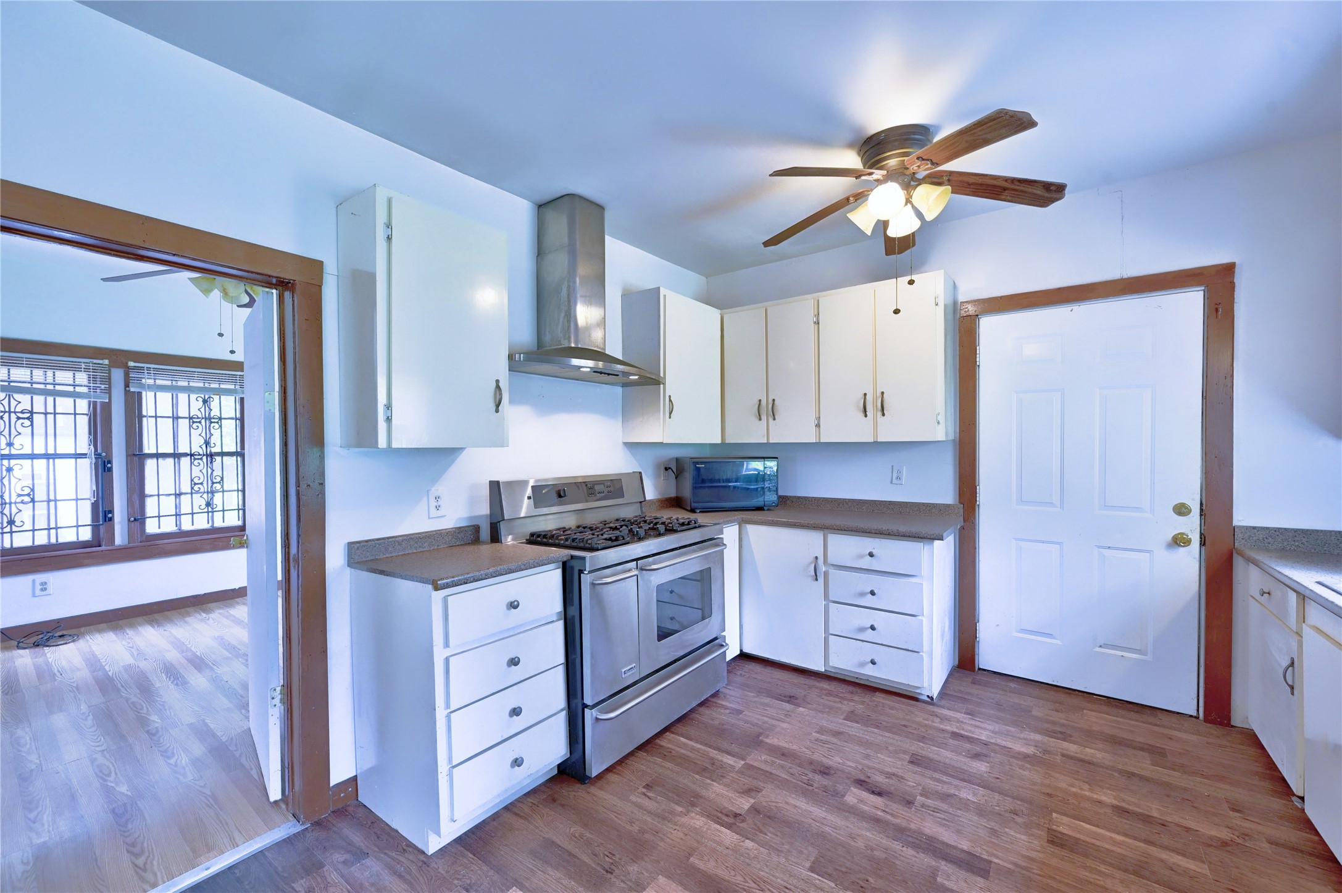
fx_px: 521
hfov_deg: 104.3
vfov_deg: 81.1
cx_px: 671
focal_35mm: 14
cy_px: 446
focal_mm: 14
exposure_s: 1/6
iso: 400
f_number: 8
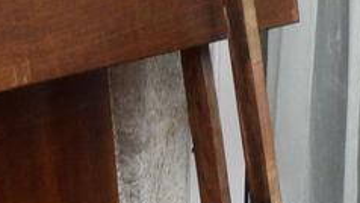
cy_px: 200
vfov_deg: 10.9
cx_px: 154
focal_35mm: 110
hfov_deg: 19.4
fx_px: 1050
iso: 505
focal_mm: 4.3
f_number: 3.2
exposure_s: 1/17
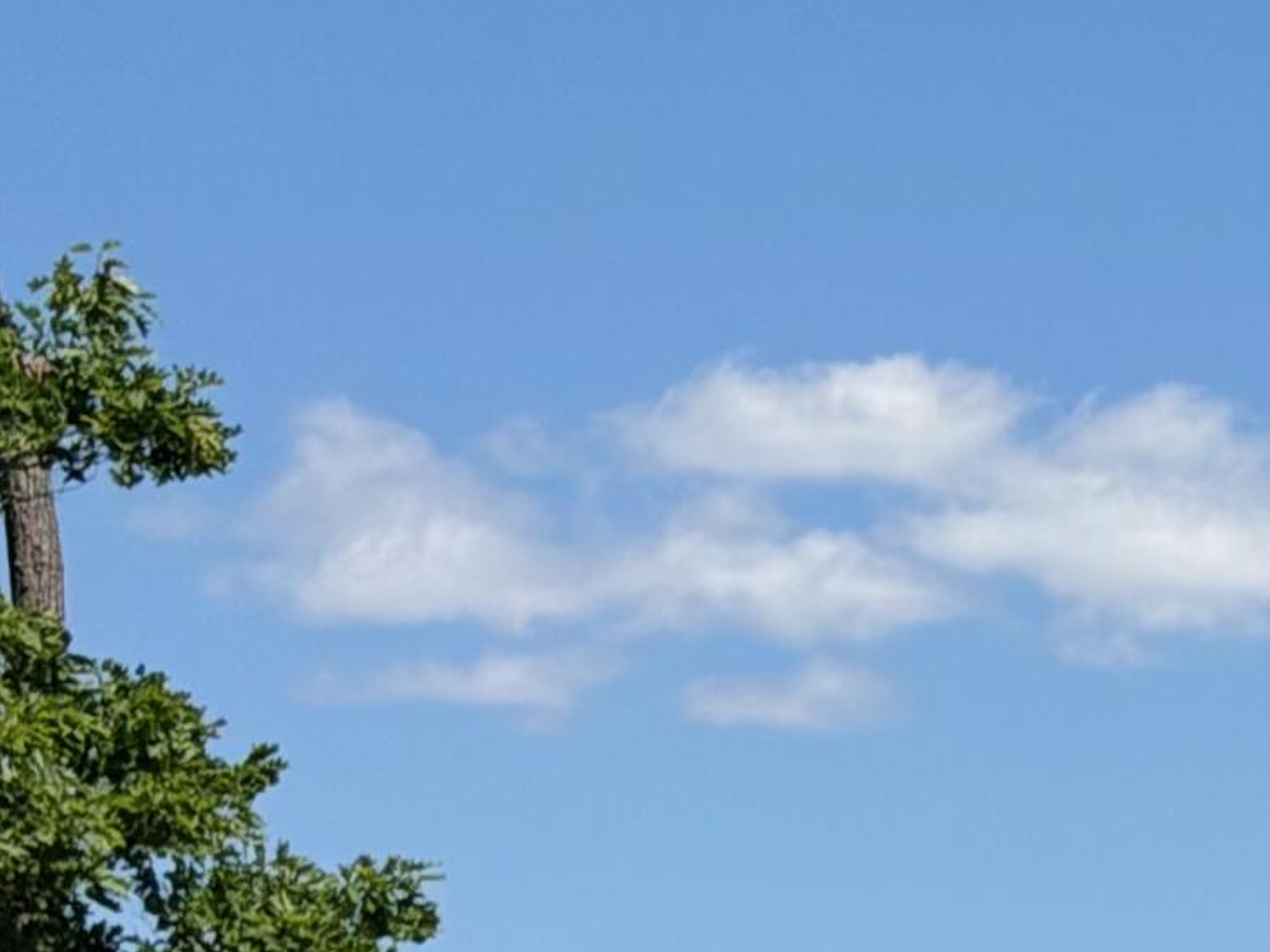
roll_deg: +1.1
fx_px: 7226
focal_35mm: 197
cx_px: 2559
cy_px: 1718
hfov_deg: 9.4
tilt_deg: -0.4
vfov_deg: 7.3
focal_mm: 6.76
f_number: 1.78
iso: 64
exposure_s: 1/6024
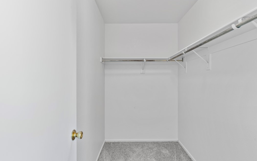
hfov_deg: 85.1
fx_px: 140
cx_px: 129
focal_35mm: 20
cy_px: 82
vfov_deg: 59.7
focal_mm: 19
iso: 400
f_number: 8
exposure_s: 2
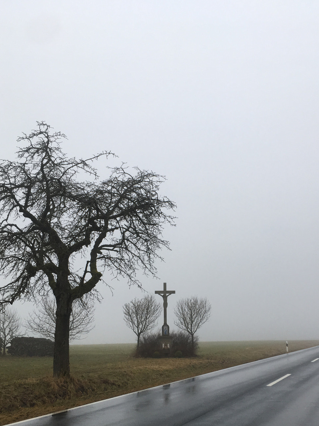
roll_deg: +0.4
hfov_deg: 39.6
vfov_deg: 50.9
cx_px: 180
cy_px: 263
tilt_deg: +9.3
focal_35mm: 36
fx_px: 442
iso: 40
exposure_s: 1/100
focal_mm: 4.15
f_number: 2.2
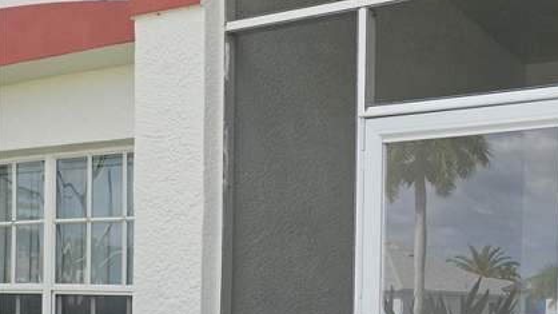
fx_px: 710
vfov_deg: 23.7
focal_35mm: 48
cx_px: 531
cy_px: 326
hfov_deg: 39.0
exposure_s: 1/752
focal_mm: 5.4
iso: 25
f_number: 1.8
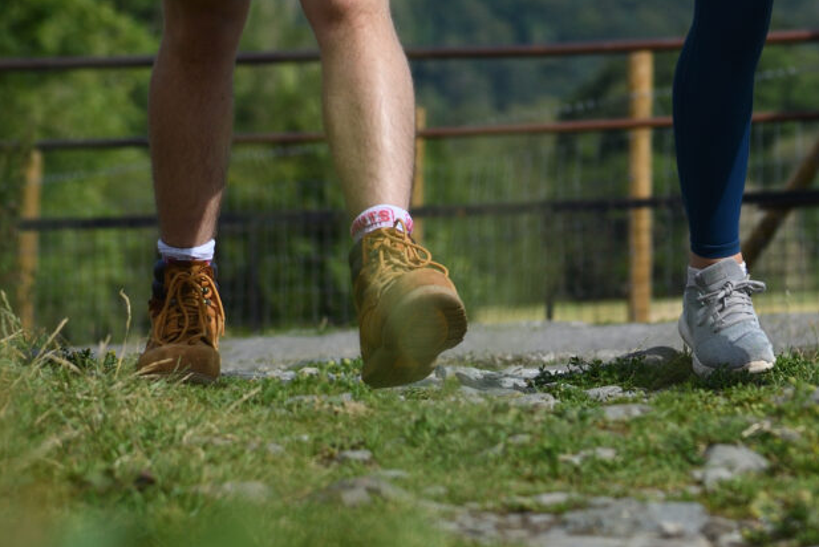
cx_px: 307
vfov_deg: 4.0
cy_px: -346
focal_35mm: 340
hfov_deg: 6.1
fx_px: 7738
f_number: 4.5
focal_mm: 82
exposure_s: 1/2500
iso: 160
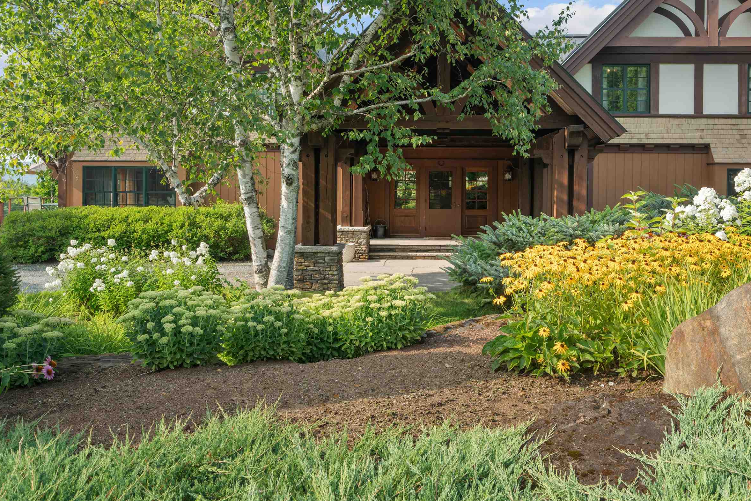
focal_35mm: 30
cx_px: 477
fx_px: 626
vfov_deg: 43.4
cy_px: 204
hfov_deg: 61.0
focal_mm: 23
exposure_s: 1/125
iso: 160
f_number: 7.1
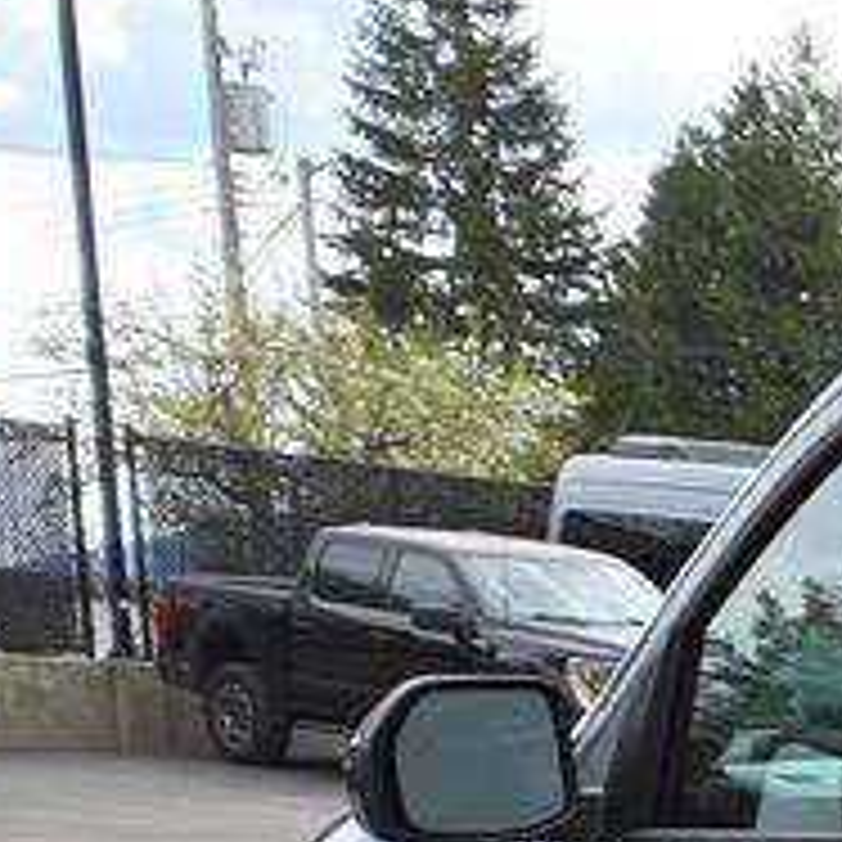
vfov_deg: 11.5
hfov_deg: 9.4
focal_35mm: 139
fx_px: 3825
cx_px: 2675
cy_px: 1585
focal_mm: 5.4
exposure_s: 1/588
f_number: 1.8
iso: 25
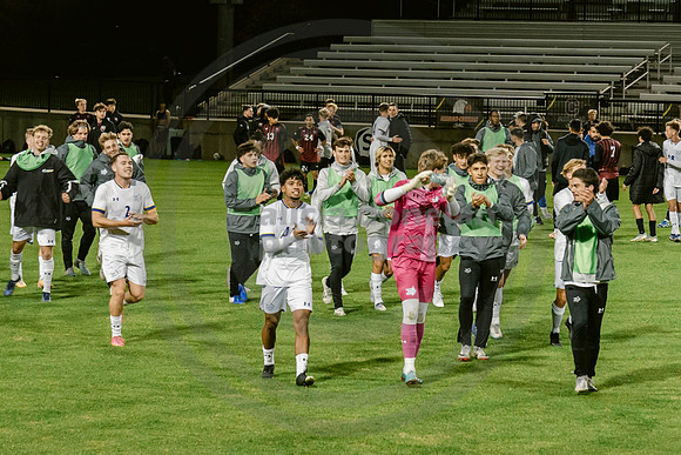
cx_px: 454
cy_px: 217
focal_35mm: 170
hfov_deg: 12.1
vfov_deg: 8.1
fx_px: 3215
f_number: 5
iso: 2000
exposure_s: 1/160
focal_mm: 70
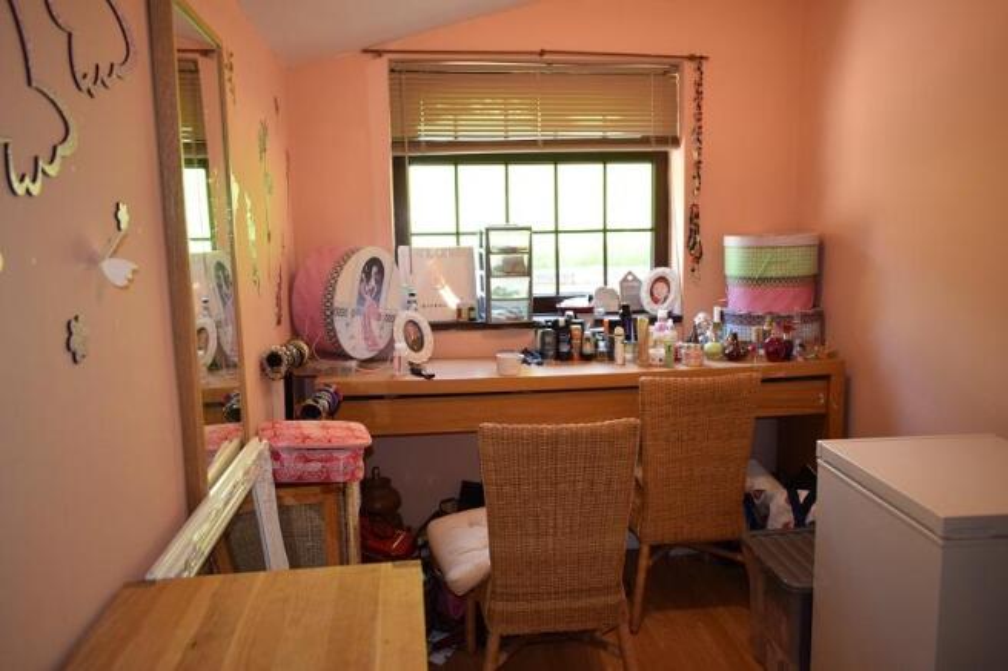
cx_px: 504
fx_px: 756
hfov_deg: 67.4
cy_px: 336
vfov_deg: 47.9
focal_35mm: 27
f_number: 3.5
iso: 800
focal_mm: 18
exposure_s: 1/60
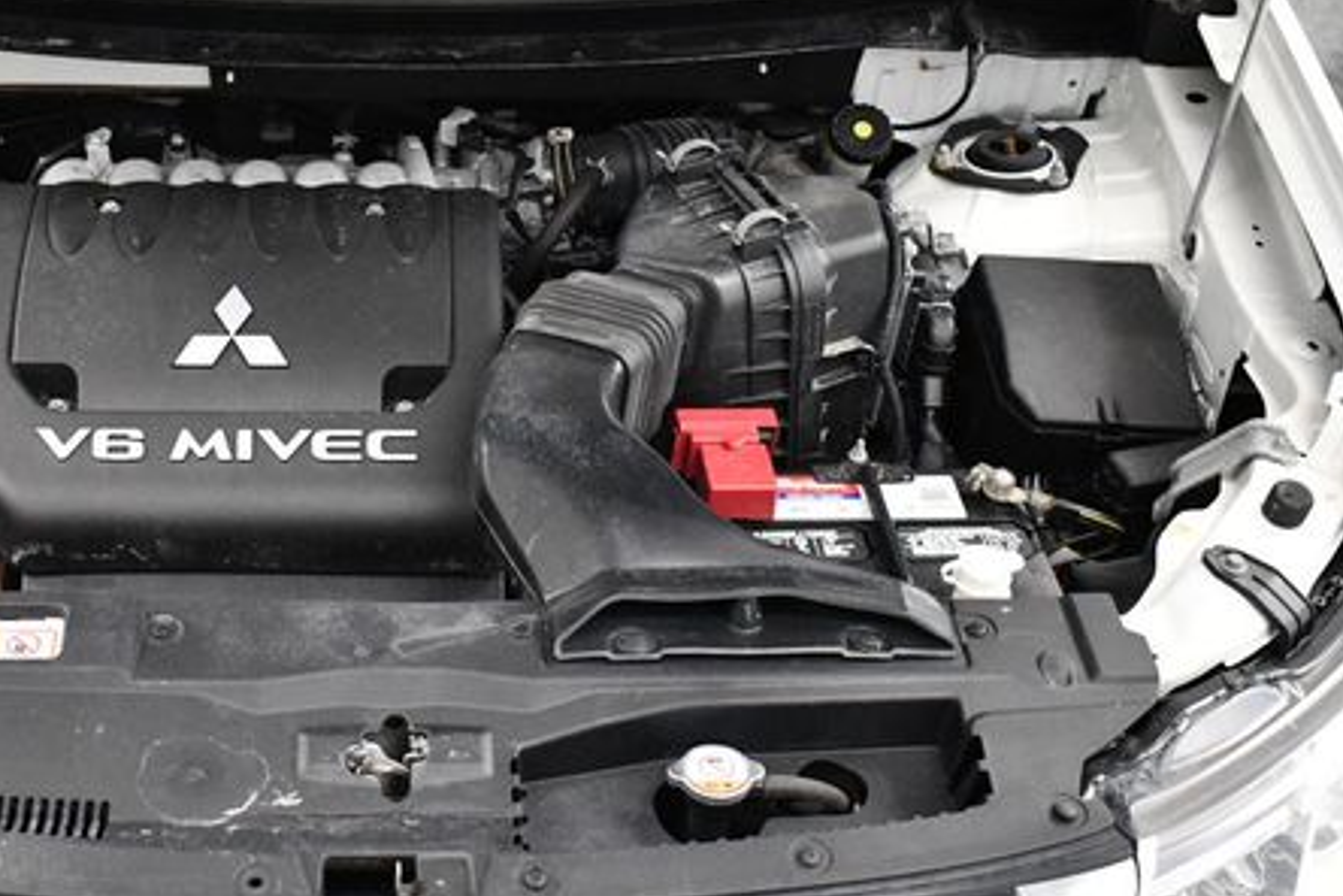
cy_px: 533
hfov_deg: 37.7
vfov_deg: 25.9
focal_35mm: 52
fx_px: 1940
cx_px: 426
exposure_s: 1/125
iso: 2000
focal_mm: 18
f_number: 3.5
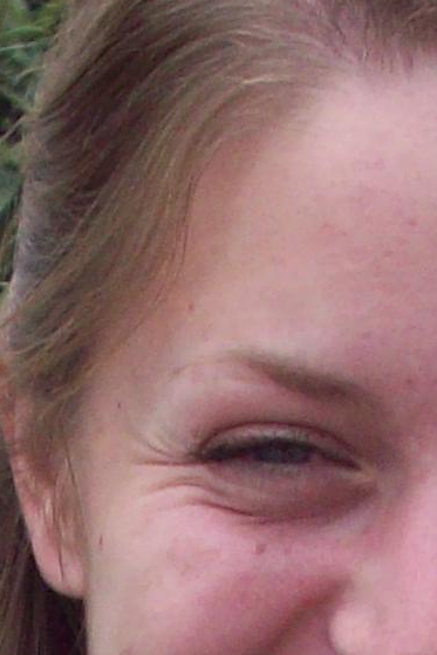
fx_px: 4130
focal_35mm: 227
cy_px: 1509
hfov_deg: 6.0
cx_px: -91
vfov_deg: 8.4
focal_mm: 6.2
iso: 80
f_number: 5.6
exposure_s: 1/211
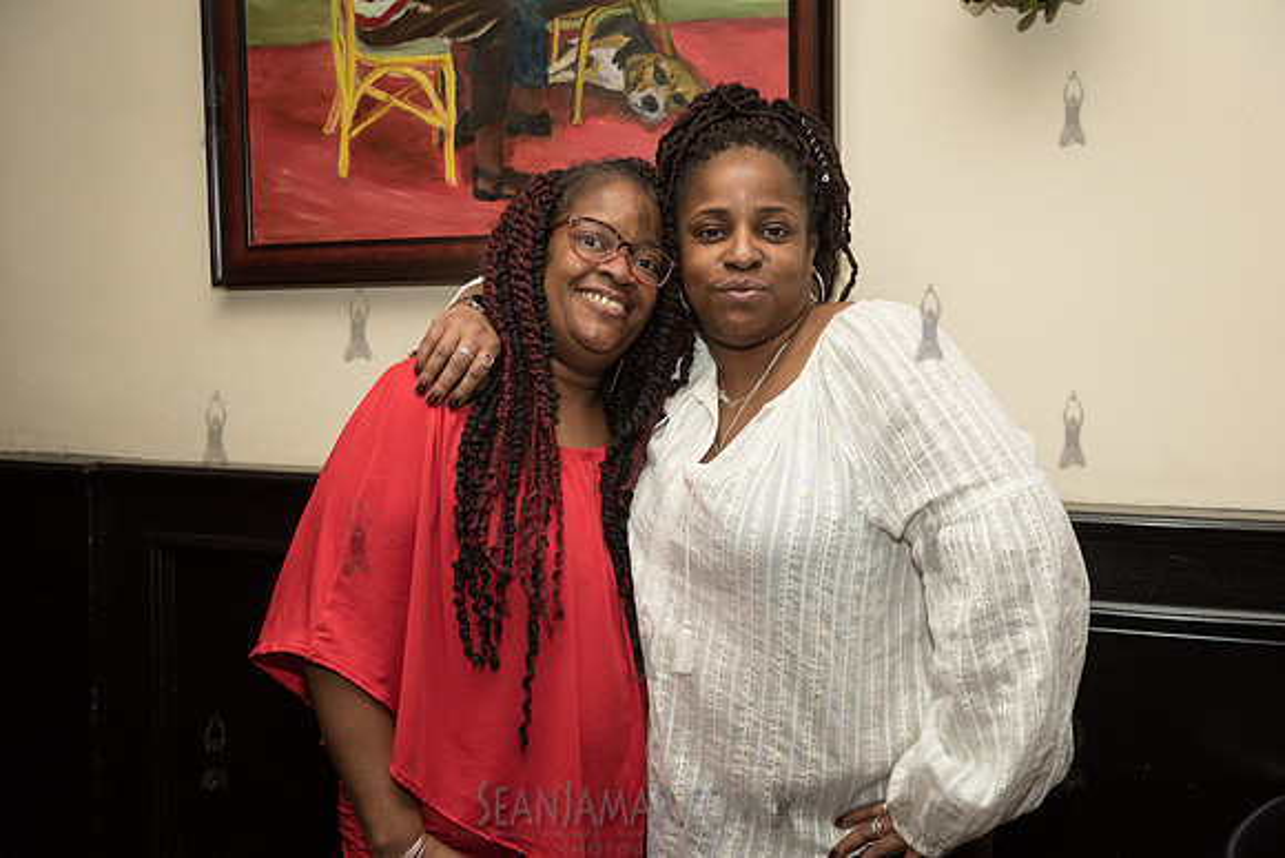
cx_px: 642
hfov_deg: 50.7
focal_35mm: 38
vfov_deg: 35.1
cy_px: 429
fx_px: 1357
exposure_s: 1/250
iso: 2000
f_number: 5
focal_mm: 38
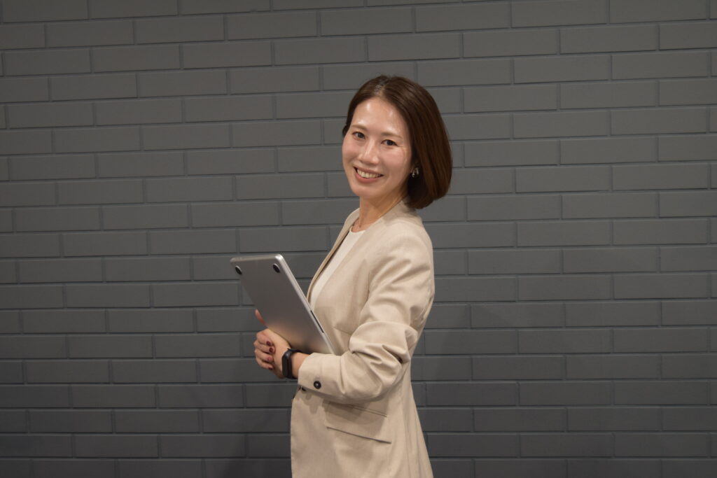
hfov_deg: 35.0
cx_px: 358
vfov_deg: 23.8
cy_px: 239
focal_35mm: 57
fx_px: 1135
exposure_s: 1/30
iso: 450
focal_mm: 38
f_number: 4.8
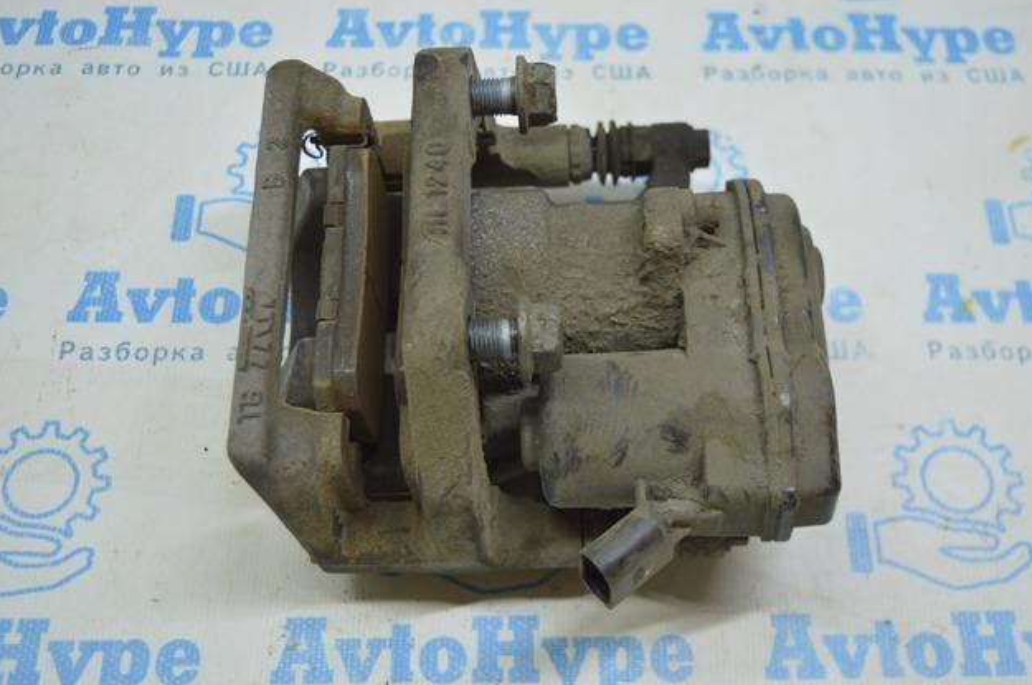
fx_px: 1274
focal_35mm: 45
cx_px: 525
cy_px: 336
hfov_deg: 44.1
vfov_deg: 30.1
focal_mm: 29
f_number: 4.2
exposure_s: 1/60
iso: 400
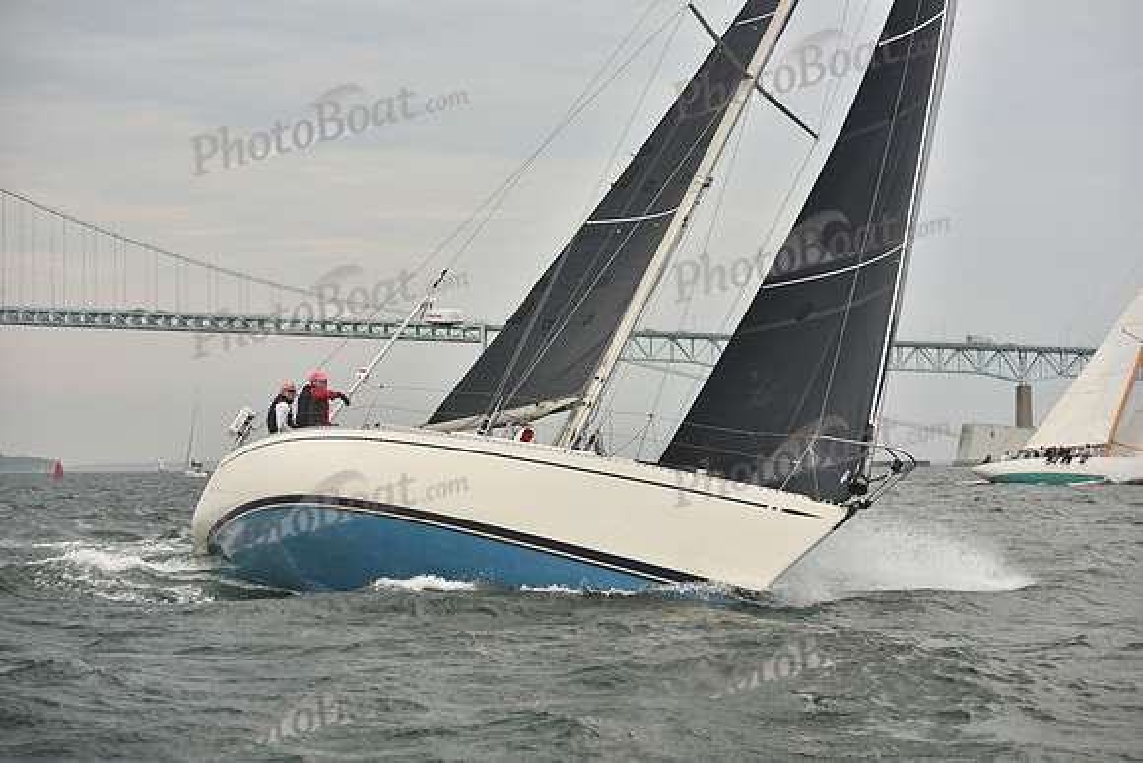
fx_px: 2223
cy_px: 382
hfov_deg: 28.8
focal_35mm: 70
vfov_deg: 19.5
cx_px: 572
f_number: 5
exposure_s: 1/500
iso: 250
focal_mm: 70
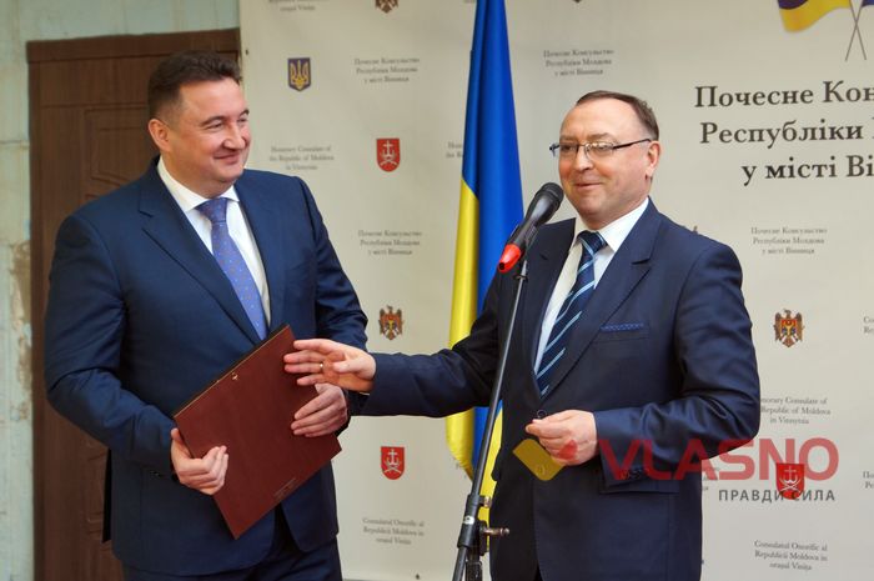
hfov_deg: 22.6
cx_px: 437
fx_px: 2182
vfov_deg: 15.2
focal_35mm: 90
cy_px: 290
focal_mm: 60
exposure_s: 1/160
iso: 500
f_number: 5.6
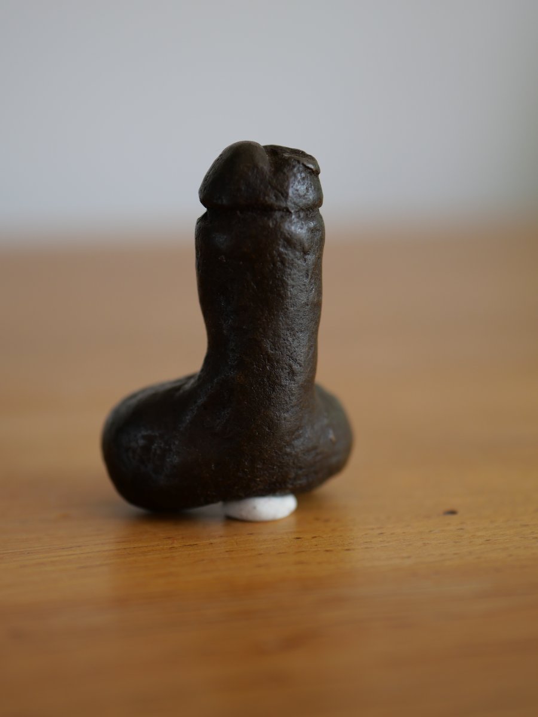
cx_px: 269
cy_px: 358
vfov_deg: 32.2
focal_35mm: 60
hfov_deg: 24.4
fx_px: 1243
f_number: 2.8
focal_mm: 30
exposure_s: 1/60
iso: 200
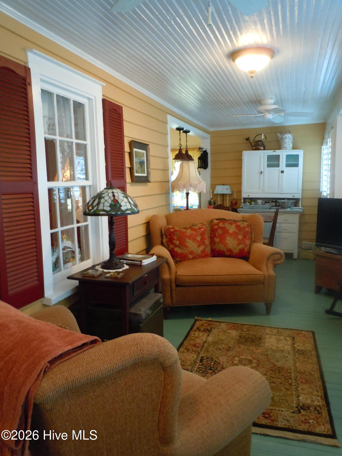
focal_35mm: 28
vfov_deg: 63.4
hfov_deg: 49.7
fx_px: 369
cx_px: 171
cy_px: 228
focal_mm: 5
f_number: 3.7
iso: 400
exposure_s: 1/13
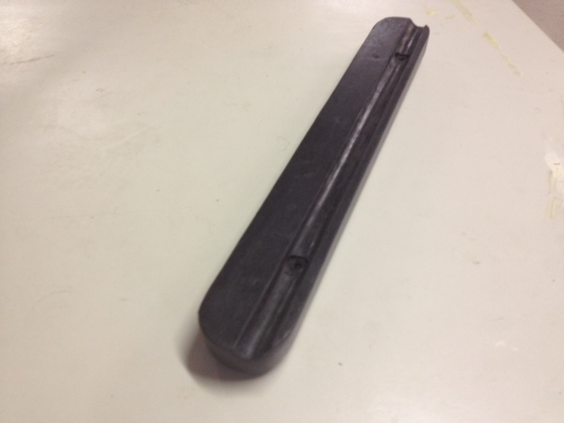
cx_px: 282
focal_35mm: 35
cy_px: 212
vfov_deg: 40.7
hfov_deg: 52.6
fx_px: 570
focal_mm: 4.28
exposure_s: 1/20
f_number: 2.4
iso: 125
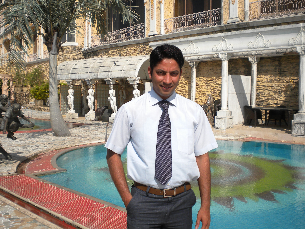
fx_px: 361
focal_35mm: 41
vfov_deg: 35.1
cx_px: 152
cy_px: 114
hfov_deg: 45.8
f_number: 4.9
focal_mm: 7.4
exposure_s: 1/786
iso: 80
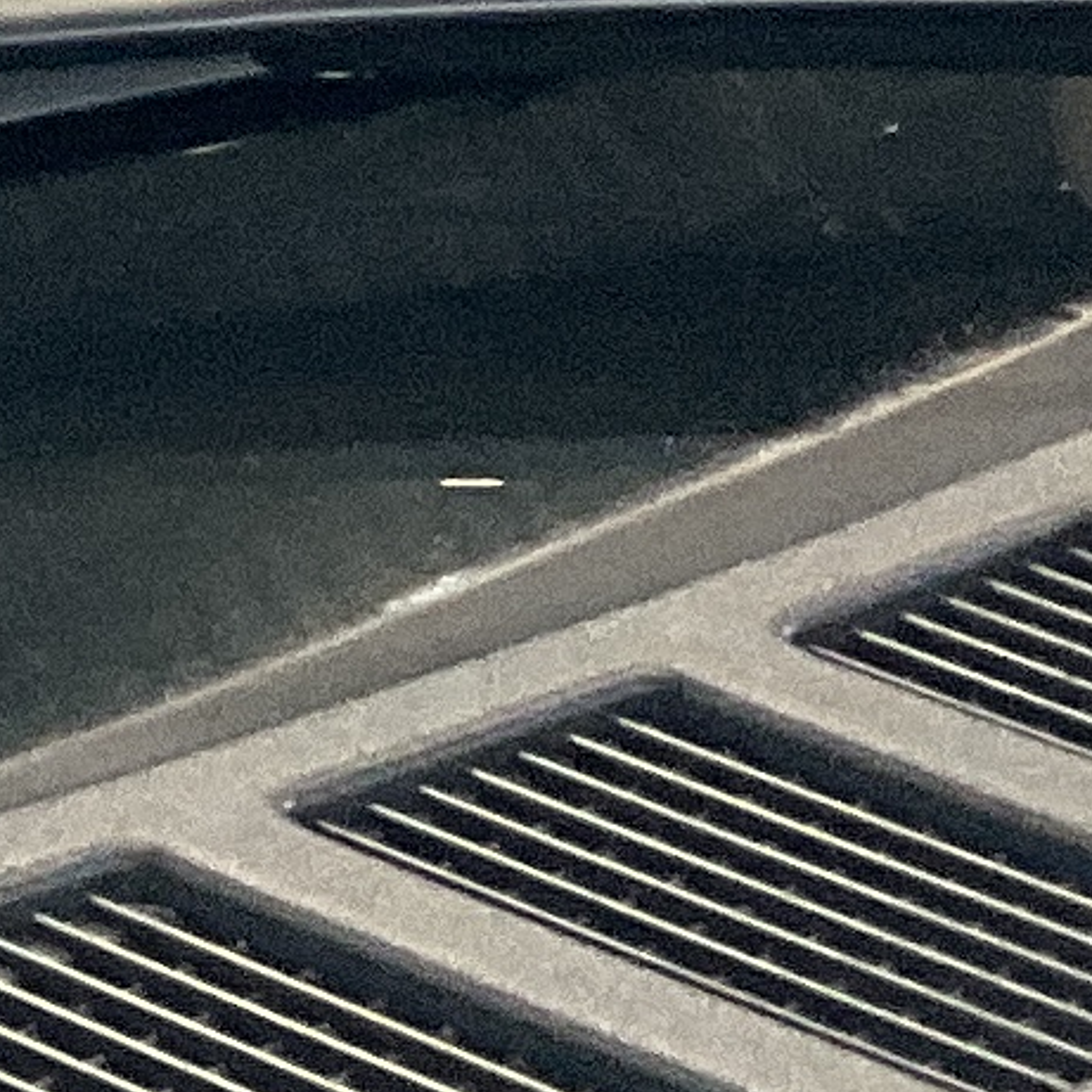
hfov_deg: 6.8
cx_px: -2532
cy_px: -1480
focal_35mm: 224
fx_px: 7995
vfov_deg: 7.3
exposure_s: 1/71
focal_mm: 3
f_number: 1.8
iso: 64
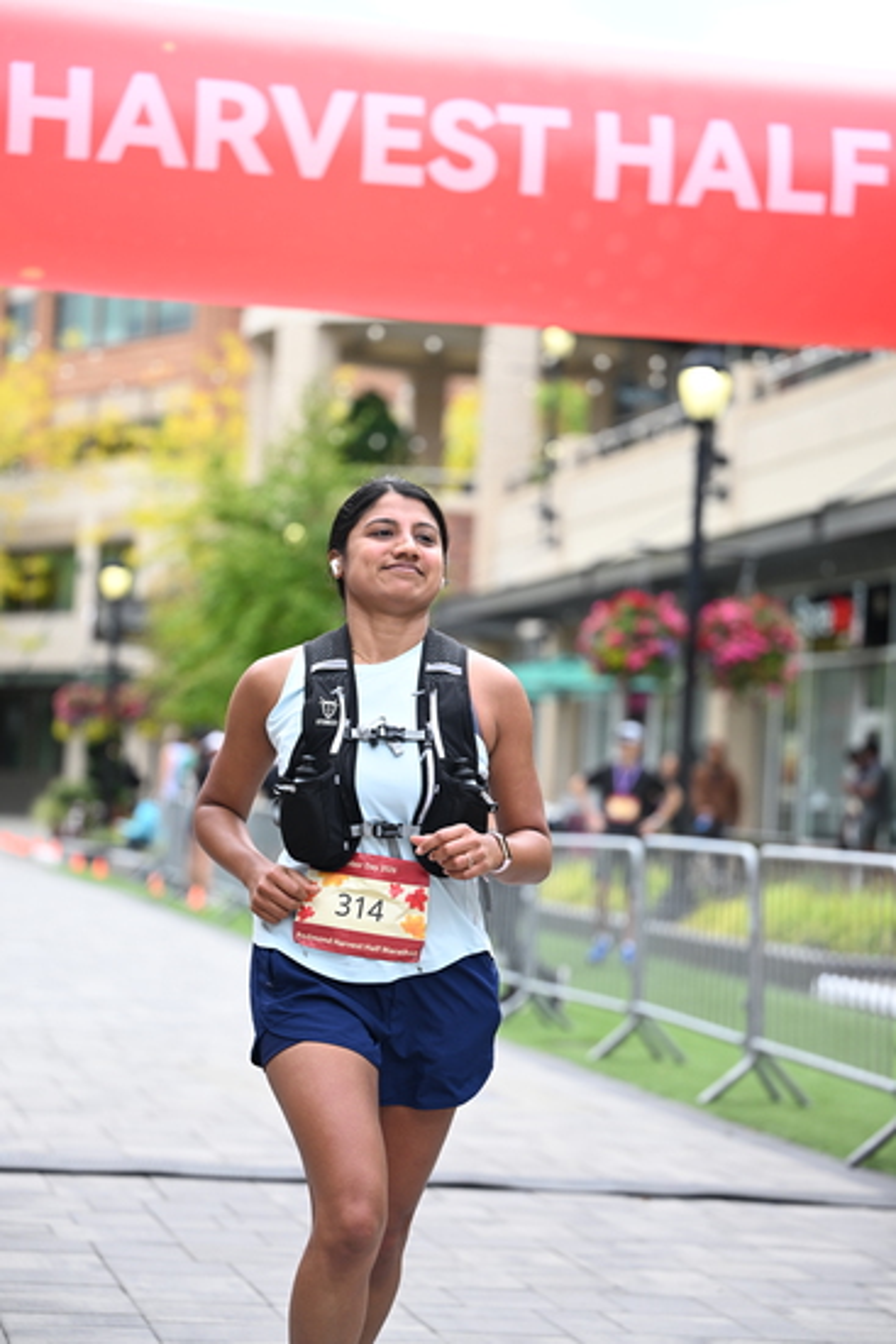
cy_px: 672
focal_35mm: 87
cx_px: 448
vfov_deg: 23.4
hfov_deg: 15.7
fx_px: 3246
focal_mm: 87
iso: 640
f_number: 2.8
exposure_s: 1/2000
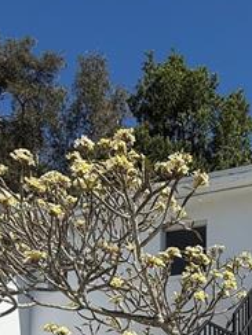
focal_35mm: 44
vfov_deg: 35.8
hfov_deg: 31.0
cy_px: 379
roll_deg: +0.0
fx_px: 427
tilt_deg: +5.4
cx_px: 237
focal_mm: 2.22
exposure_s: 1/2976
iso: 50
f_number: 2.2
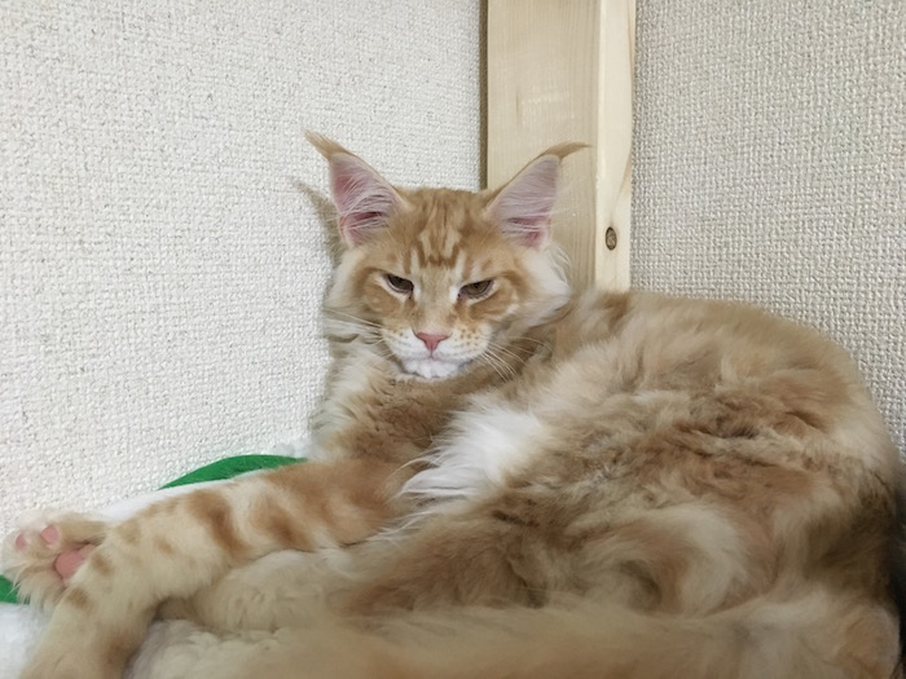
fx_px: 759
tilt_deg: -6.0
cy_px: 340
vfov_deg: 48.2
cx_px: 453
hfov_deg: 61.7
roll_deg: -0.3
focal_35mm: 29
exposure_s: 1/30
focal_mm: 4.15
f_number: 2.2
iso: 200
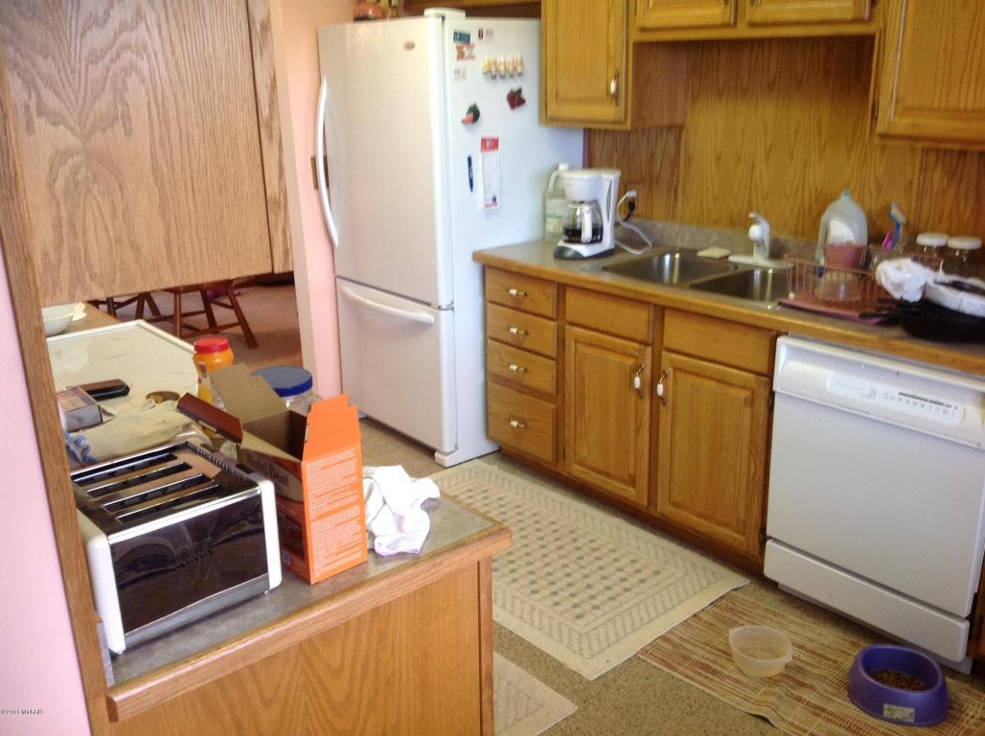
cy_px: 368
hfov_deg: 52.7
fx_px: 995
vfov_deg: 40.6
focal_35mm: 35
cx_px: 492
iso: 80
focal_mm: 4.28
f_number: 2.4
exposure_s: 1/15
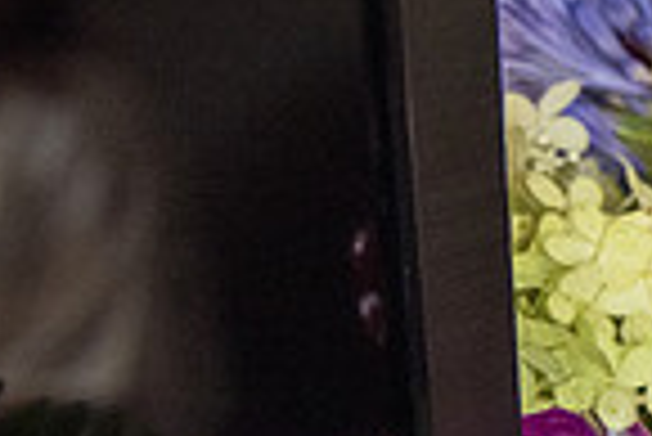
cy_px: 178
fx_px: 1740
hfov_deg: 17.1
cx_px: 1205
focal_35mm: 96
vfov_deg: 14.3
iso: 1600
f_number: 2.8
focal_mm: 24
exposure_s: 1/80
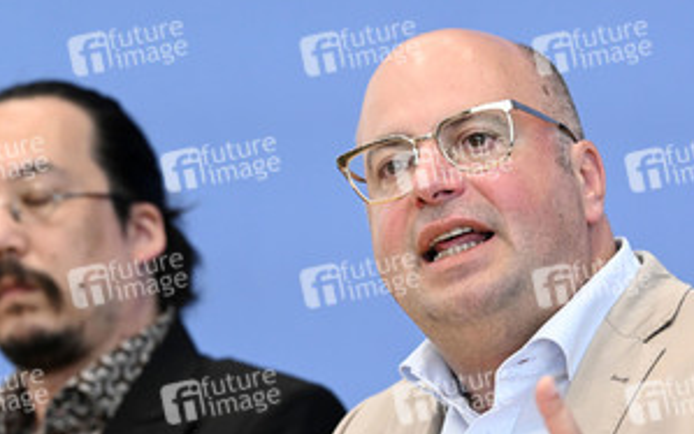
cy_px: 339
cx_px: 391
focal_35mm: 246
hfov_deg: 8.5
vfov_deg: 5.3
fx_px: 4654
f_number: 5.6
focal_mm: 160
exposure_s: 1/500
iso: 3200
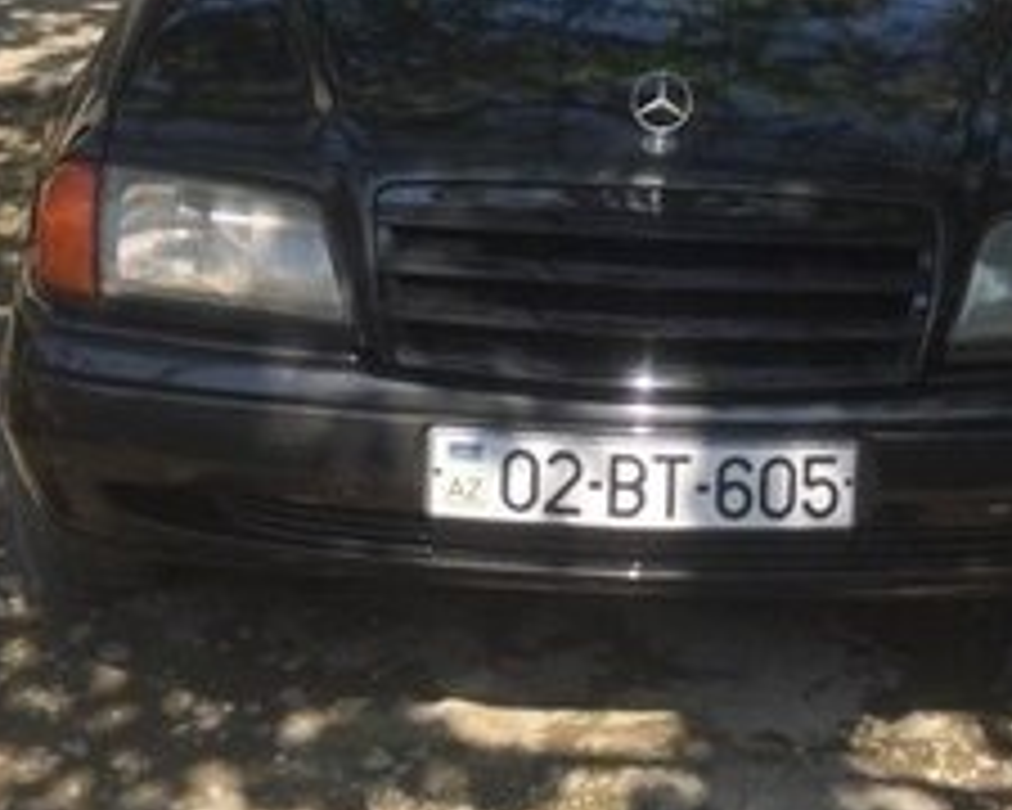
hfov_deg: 22.9
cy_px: -263
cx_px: 711
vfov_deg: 17.3
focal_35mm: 83
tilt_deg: -6.8
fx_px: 2486
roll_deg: -2.5
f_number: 2.2
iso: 32
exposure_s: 1/1014
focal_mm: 4.15
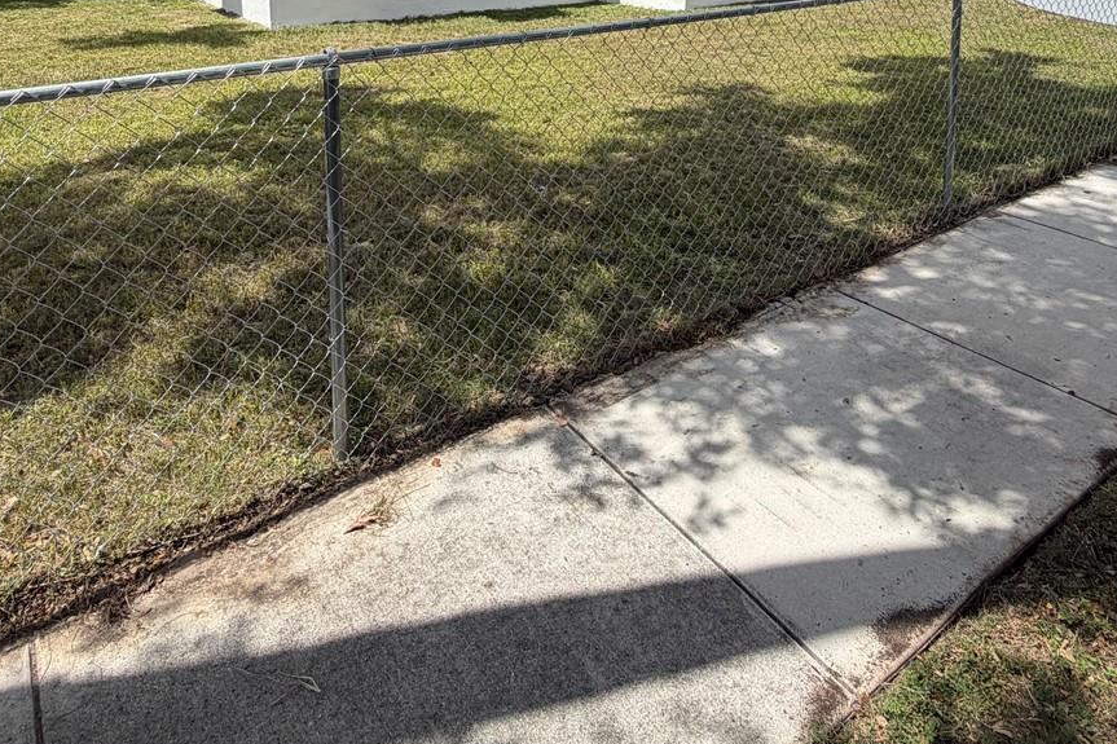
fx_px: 838
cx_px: 568
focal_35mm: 27
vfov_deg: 41.2
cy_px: -13
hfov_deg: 67.4
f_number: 2.2
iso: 20
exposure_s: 1/809
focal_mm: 2.22
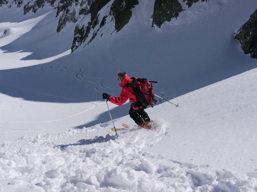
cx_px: 128
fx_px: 356
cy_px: 96
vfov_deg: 30.3
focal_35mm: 48
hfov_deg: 39.7
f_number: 9
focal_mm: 24
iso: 100
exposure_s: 1/1000
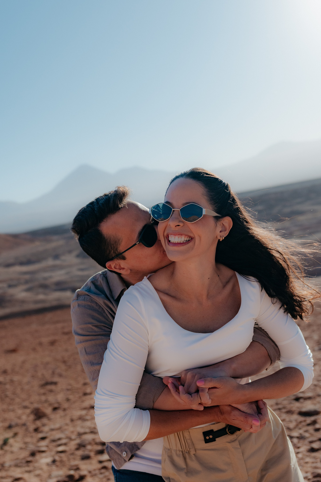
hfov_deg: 29.9
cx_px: 160
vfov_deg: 43.6
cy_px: 241
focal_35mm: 45
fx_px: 602
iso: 320
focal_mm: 30
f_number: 2.8
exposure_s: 1/3200
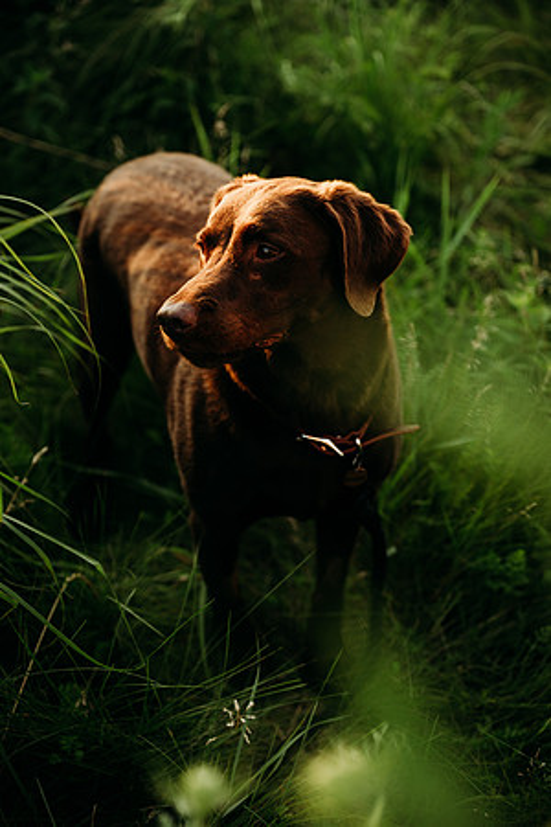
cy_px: 414
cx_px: 276
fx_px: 1515
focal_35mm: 66
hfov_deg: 20.6
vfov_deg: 30.5
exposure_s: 1/400
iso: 250
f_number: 3.2
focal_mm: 66
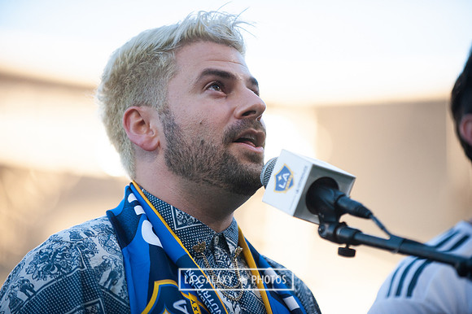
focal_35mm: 175
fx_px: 2293
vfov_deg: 7.8
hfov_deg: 11.8
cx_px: 236
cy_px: 157
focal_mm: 175
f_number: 2.8
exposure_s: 1/2500
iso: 800
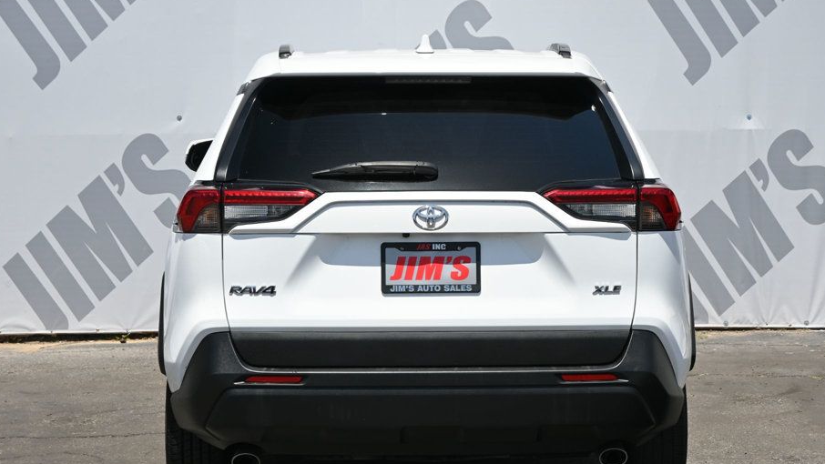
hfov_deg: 29.1
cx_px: 431
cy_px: 258
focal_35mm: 73
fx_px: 1588
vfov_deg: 16.6
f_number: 6.3
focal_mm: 41
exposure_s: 1/320
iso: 100
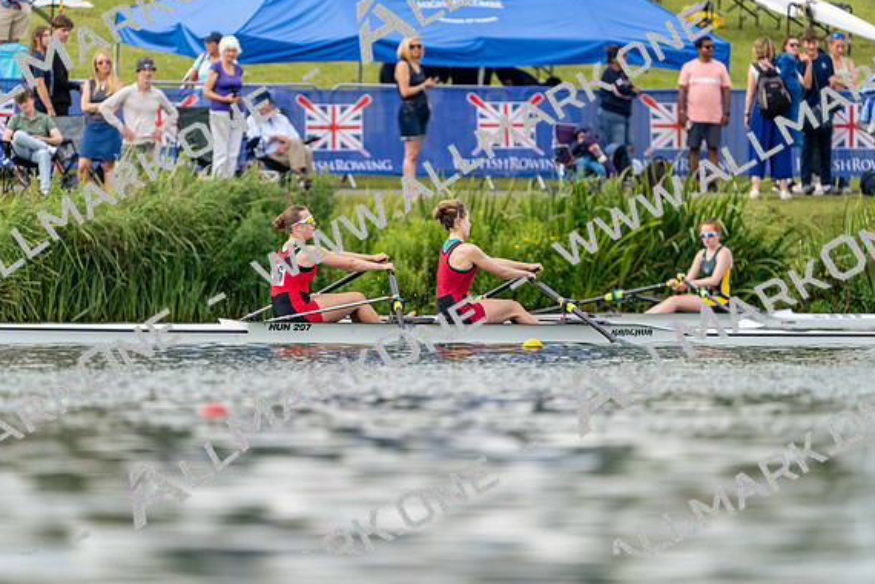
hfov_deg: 3.4
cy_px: 291
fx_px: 14850
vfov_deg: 2.3
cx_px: 441
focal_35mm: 611
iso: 640
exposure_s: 1/1600
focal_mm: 600
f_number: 6.3
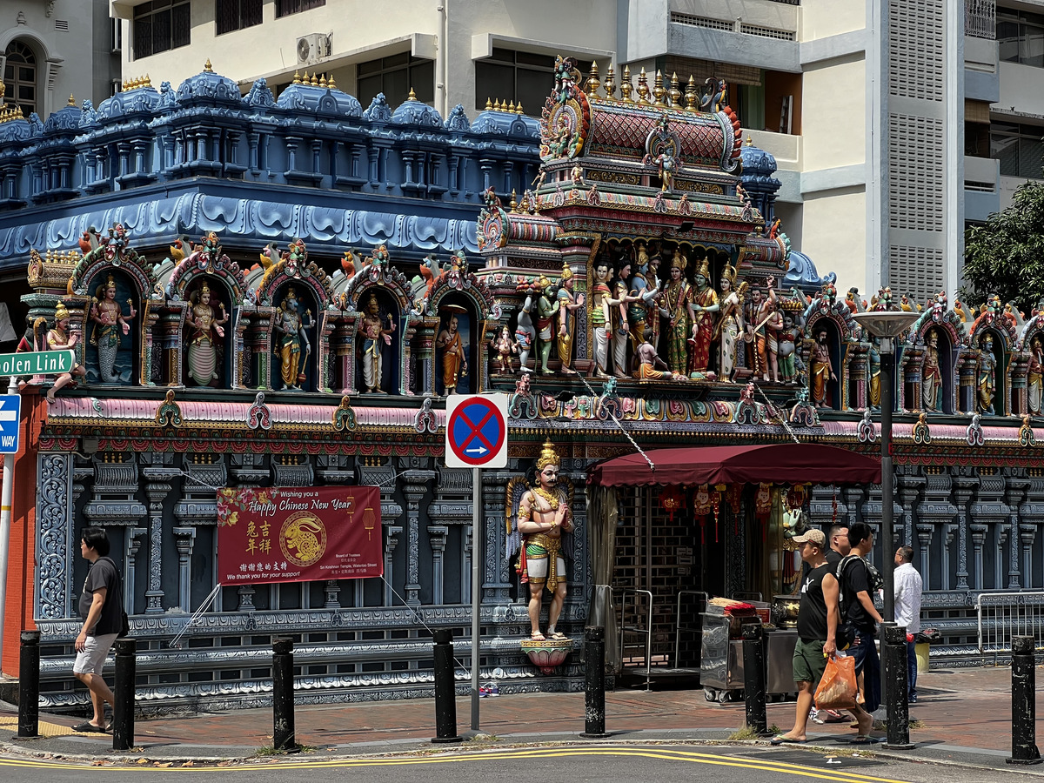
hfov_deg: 25.3
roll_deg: +0.0
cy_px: 392
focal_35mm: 77
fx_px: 2322
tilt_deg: +2.6
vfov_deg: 19.1
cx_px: 522
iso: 32
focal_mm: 9
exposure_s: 1/490
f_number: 2.8
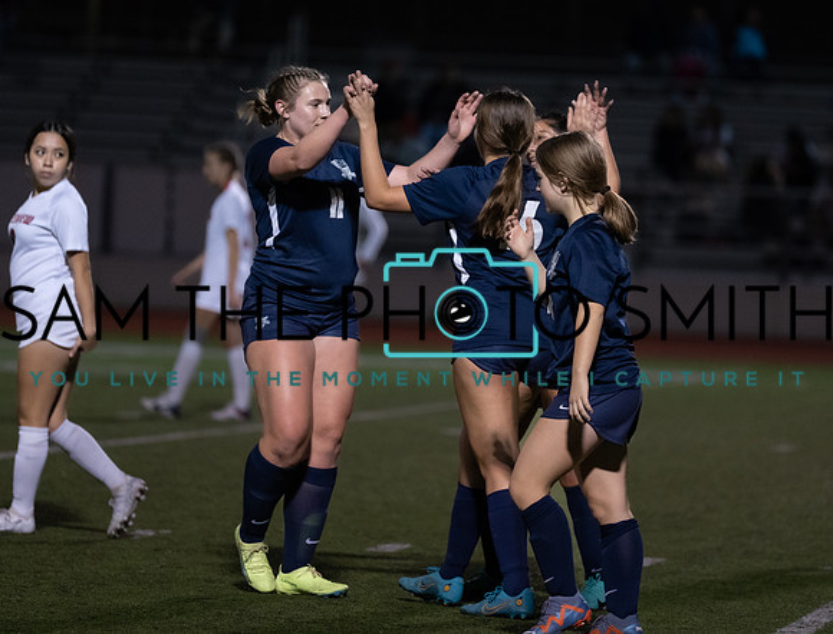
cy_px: 240
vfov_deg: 5.5
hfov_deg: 7.2
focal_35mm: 275
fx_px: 6658
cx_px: 477
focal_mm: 200
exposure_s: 1/1000
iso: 5000
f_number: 2.8
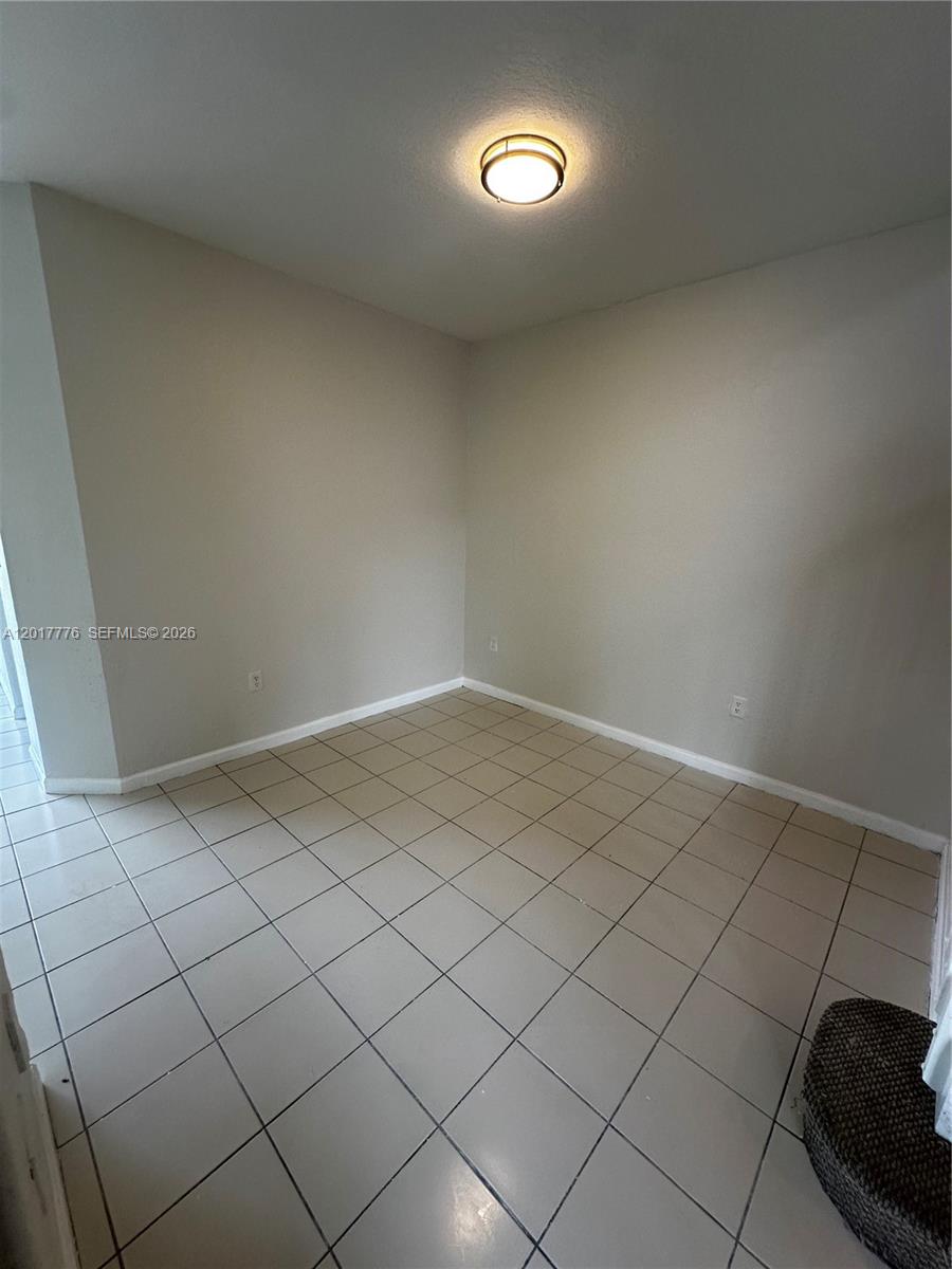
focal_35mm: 14
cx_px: 476
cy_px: 634
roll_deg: -0.2
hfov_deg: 85.7
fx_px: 513
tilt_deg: -12.8
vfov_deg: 102.1
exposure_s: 1/120
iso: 160
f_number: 2.2
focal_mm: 2.22
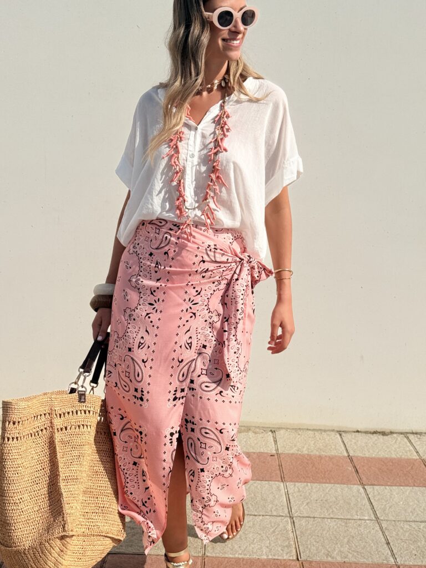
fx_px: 788
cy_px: 284
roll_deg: -2.4
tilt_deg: -7.9
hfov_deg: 30.3
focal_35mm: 48
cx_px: 213
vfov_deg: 39.7
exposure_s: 1/11364
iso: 80
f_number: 1.78
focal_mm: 6.76
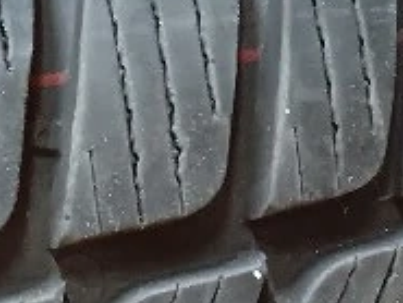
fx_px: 1701
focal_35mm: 146
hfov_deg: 13.4
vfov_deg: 9.9
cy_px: 443
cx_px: 15
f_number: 1.9
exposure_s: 1/100
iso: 5623
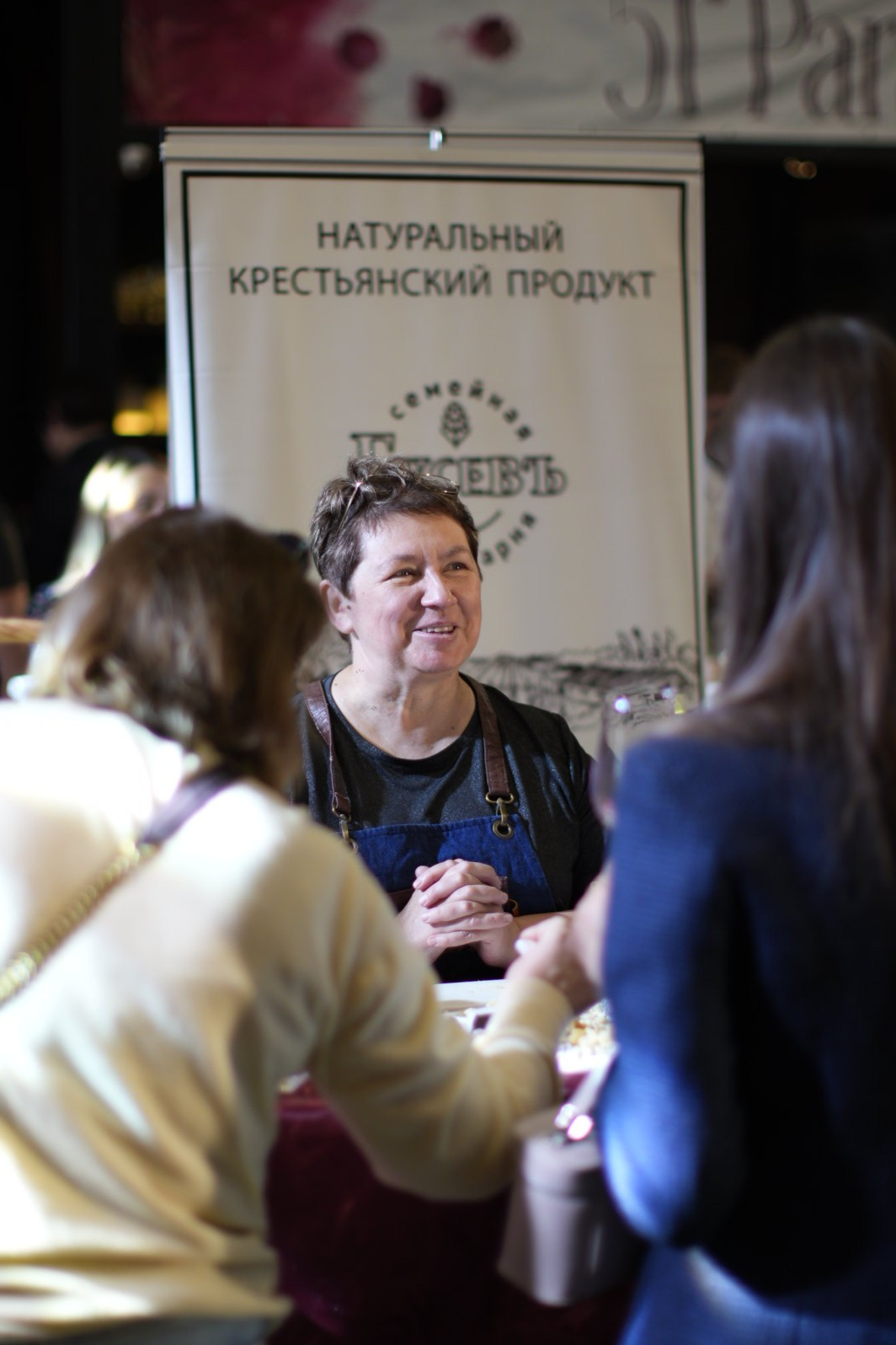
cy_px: 668
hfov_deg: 17.9
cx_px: 445
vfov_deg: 26.7
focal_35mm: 76
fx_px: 2837
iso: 250
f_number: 1.3
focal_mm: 50
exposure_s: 1/320
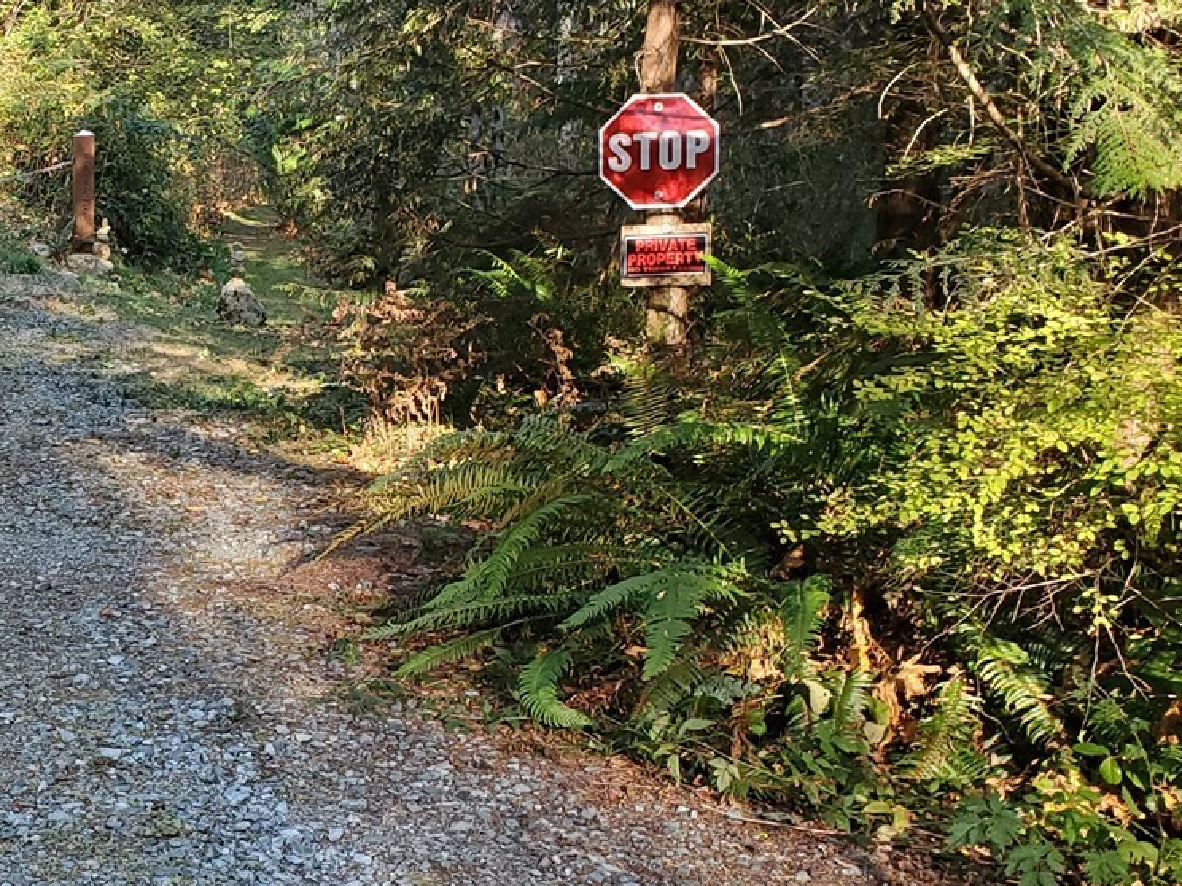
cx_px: -6
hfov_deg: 31.7
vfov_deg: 26.1
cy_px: 431
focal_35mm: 56
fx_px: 1912
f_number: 2.4
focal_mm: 4.3
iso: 125
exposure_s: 1/120
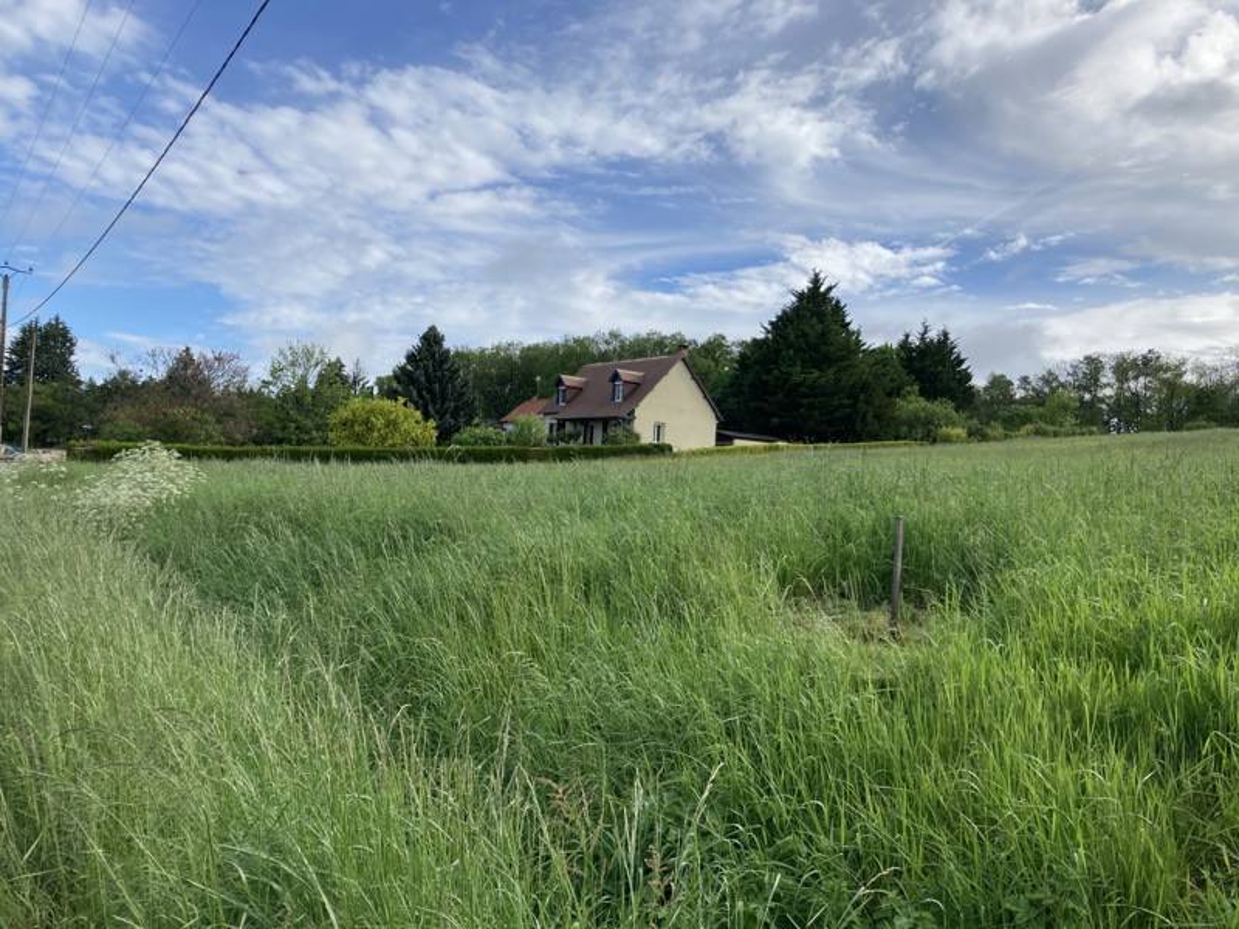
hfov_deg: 63.4
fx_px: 1002
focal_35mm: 28
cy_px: 464
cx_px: 620
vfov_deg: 49.7
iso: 20
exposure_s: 1/1919
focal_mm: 3.99
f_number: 1.8
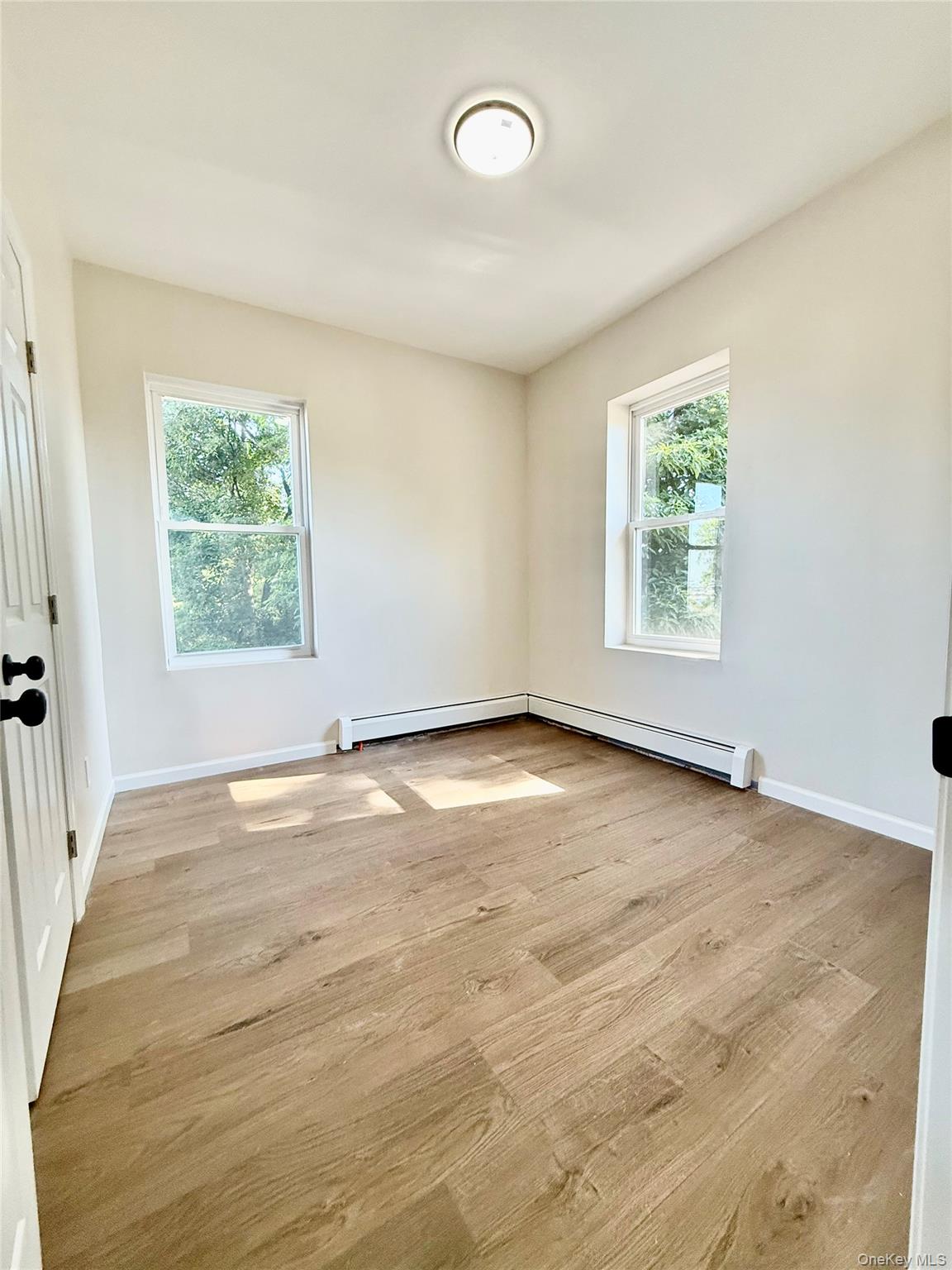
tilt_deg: -4.5
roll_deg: +0.3
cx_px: 476
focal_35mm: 14
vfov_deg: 102.1
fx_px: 513
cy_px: 635
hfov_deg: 85.7
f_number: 2.2
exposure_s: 1/120
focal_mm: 2.22
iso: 160
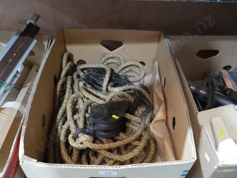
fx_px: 205
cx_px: 118
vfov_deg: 46.8
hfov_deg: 59.9
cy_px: 89
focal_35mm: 30
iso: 2500
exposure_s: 1/60
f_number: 3.6
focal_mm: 15
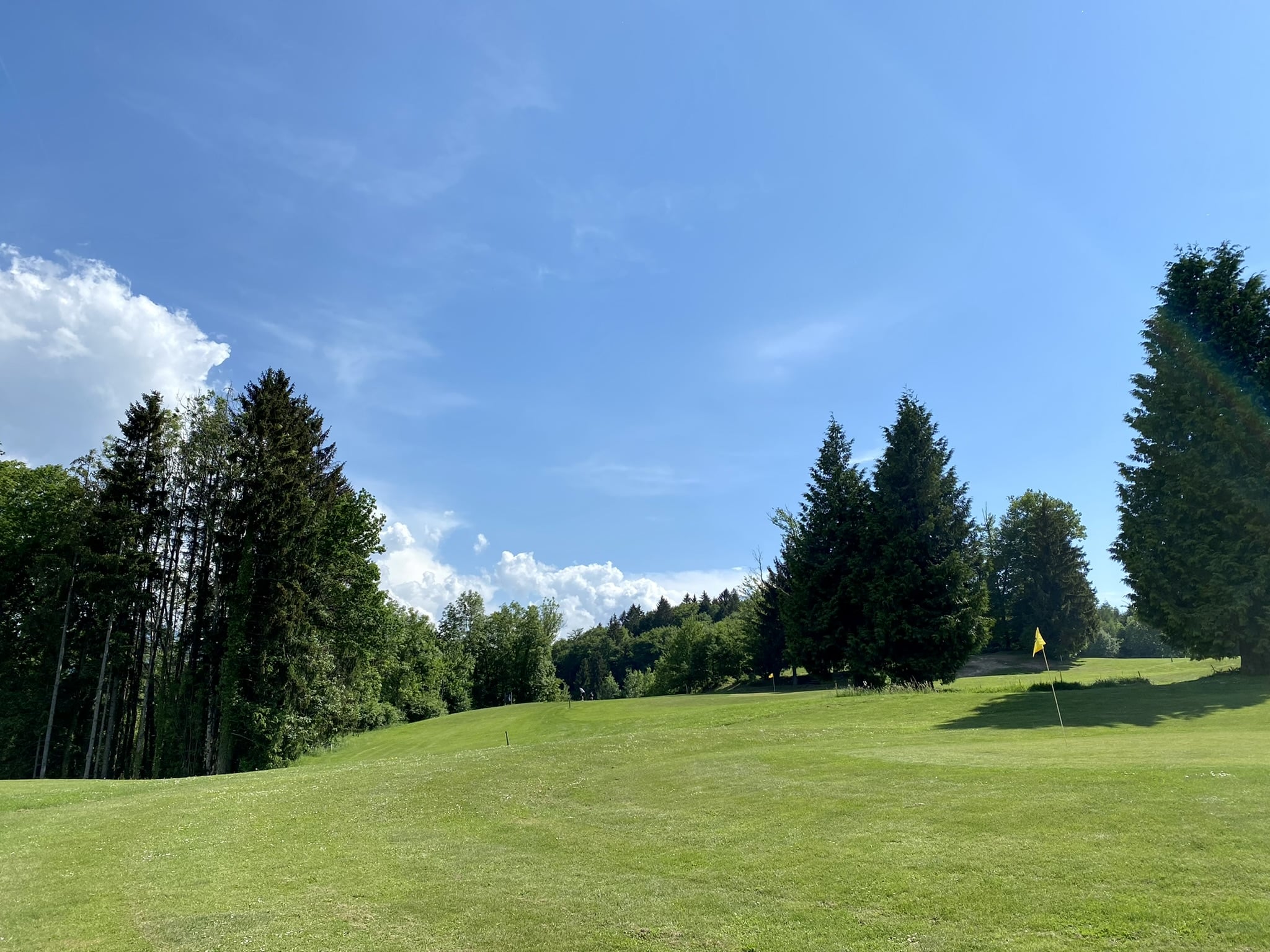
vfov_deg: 53.1
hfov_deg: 67.3
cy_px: 476
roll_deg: -2.0
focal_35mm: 26
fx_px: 954
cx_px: 635
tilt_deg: +15.5
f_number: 1.8
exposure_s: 1/4608
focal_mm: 4.25
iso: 32
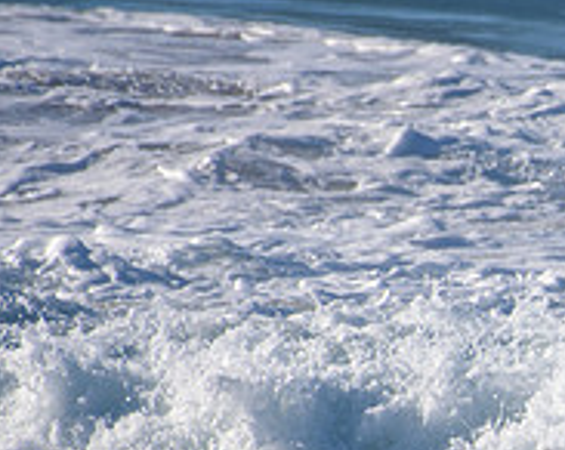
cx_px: 861
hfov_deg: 0.9
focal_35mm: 2236
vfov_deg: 0.7
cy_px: 470
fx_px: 37350
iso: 220
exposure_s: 1/2000
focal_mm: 500
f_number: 5.6
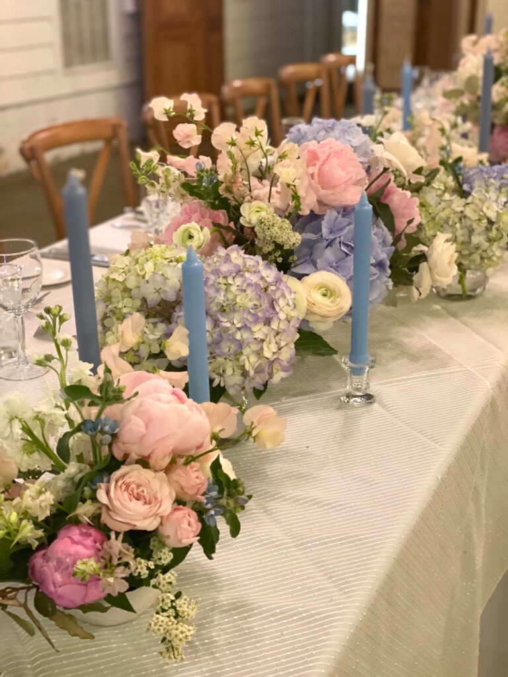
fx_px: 1017
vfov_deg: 36.8
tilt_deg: -20.0
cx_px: 254
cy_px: 338
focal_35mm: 52
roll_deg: -0.1
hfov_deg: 28.0
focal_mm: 6
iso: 400
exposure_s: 1/30
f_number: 2
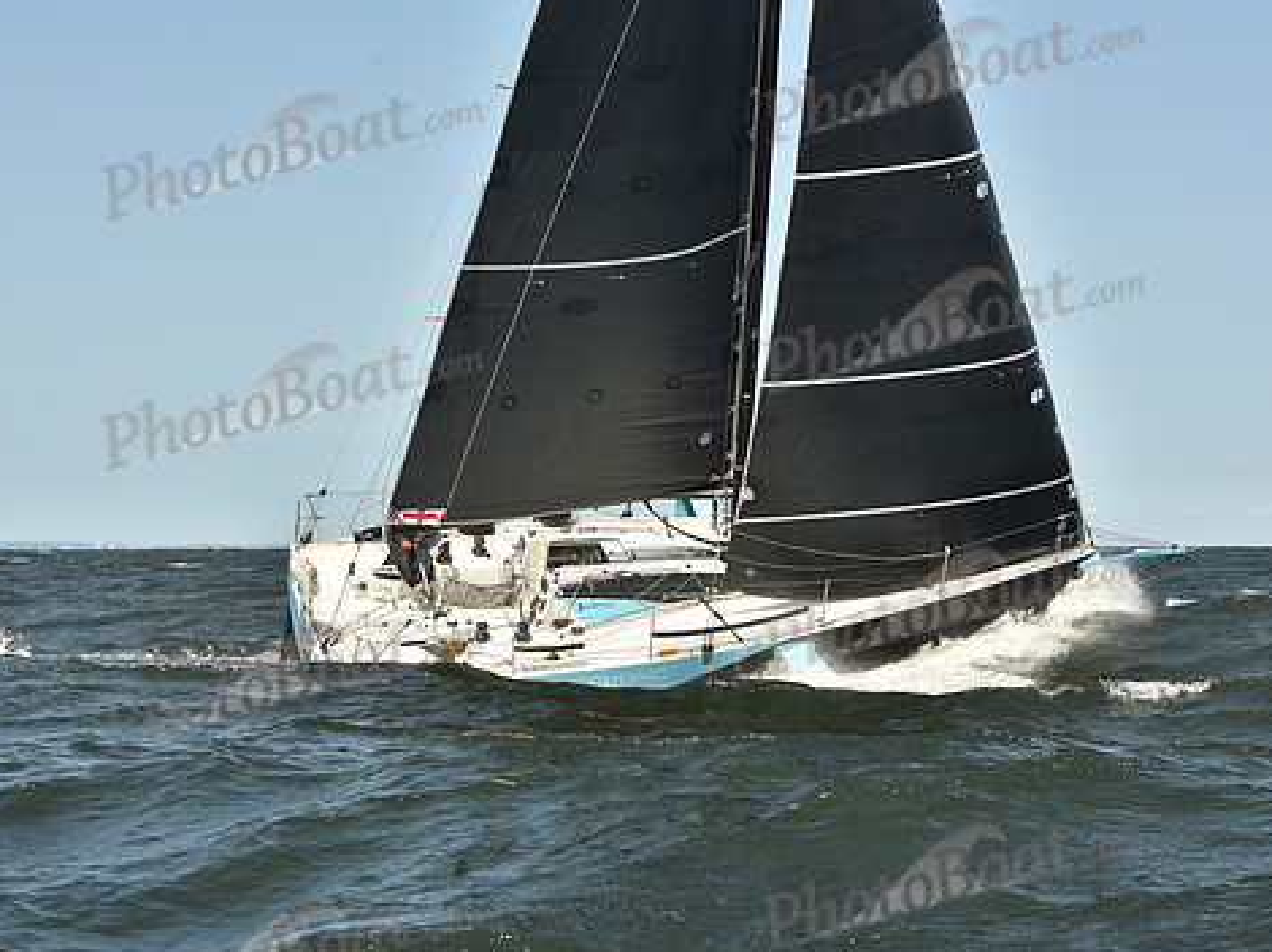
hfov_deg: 20.7
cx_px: 625
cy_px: 502
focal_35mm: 95
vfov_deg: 15.5
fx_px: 3489
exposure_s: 1/800
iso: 250
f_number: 9
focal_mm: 80
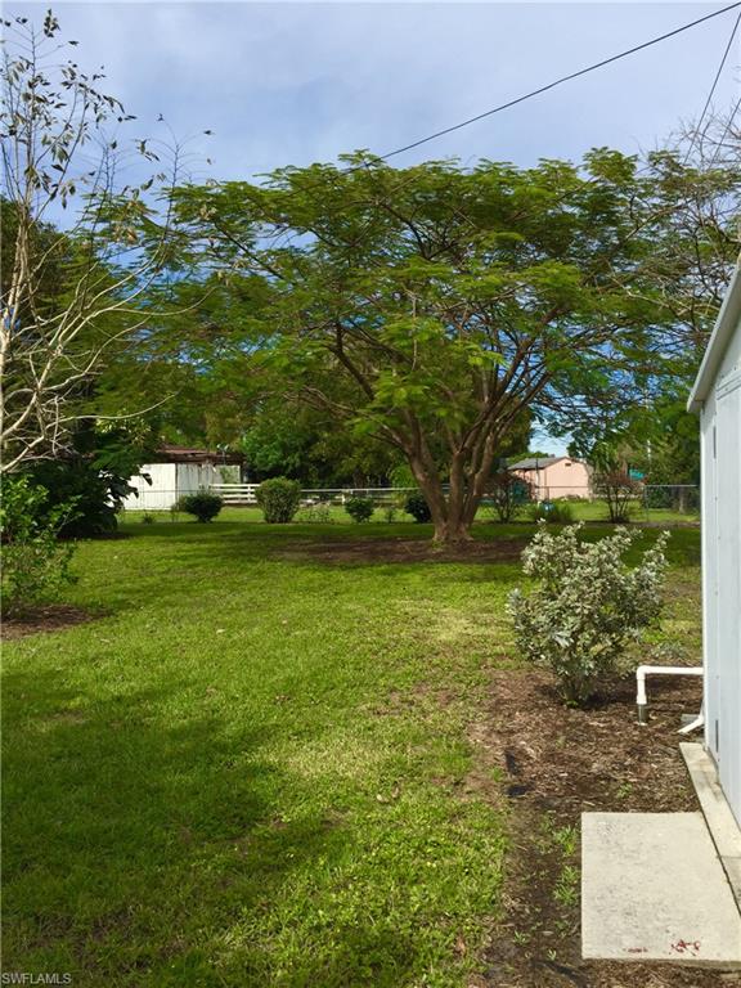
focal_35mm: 29
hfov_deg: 48.2
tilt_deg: +0.2
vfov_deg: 61.7
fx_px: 828
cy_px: 494
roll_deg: +1.3
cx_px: 370
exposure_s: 1/2083
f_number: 2.2
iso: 32
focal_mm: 4.15
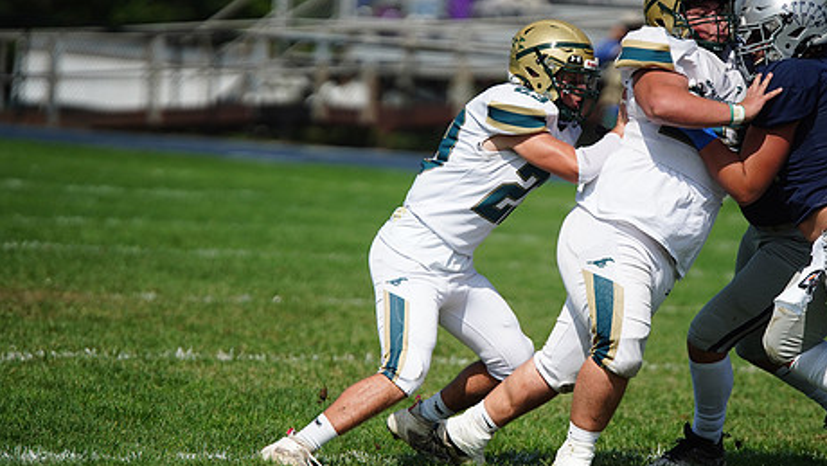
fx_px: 8686
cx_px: 491
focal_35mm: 396
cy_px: 233
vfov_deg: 3.1
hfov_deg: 5.5
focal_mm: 300
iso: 400
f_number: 2.8
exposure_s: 1/8000
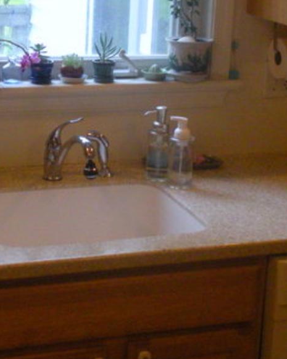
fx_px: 924
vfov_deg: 21.8
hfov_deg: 17.6
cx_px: 78
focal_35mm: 87
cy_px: 86
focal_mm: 6.3
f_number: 3.5
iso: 325
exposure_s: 1/59.6
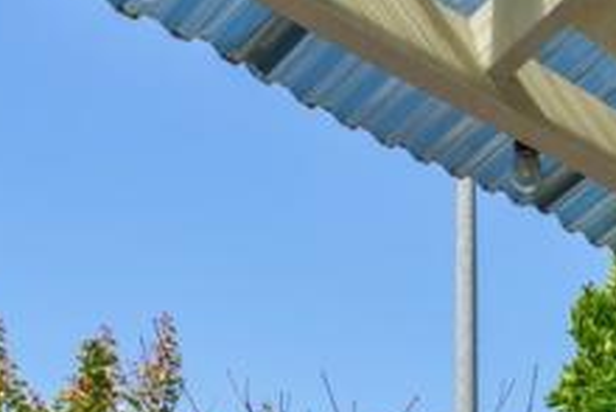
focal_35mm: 79
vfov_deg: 15.1
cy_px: 730
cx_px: 675
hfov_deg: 24.0
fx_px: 1353
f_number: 6.3
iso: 100
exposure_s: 1/250
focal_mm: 17
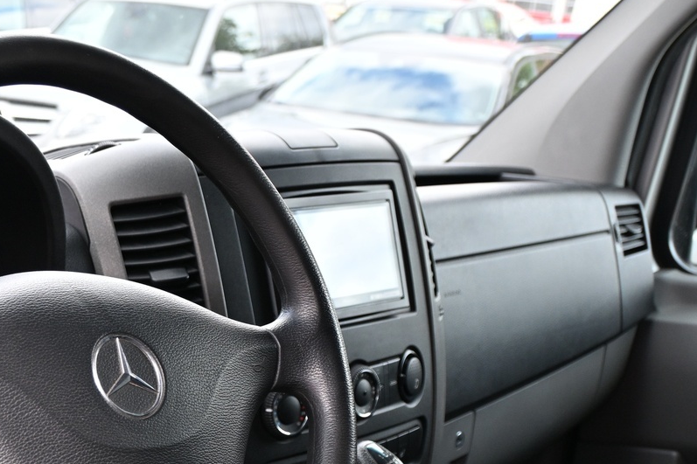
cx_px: 59
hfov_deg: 30.0
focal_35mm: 64
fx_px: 1239
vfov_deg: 21.0
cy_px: 377
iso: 320
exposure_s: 1/250
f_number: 4
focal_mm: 21
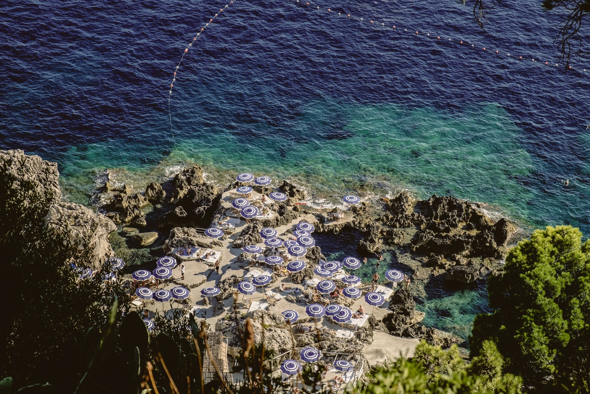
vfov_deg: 16.5
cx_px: 295
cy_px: 197
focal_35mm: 83
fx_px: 1360
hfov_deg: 24.5
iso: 400
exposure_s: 1/280
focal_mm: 55
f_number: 8
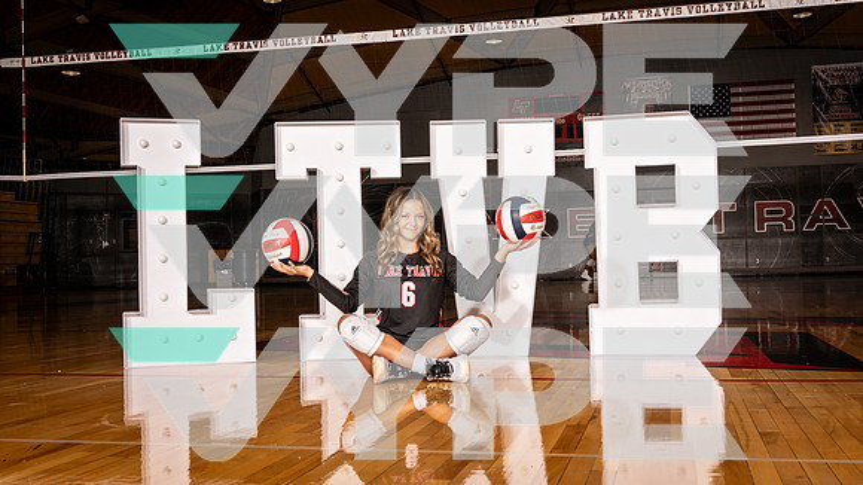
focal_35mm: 42
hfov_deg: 48.0
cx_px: 432
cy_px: 242
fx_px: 968
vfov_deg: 28.1
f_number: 11
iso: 200
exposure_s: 1/250
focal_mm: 40.4
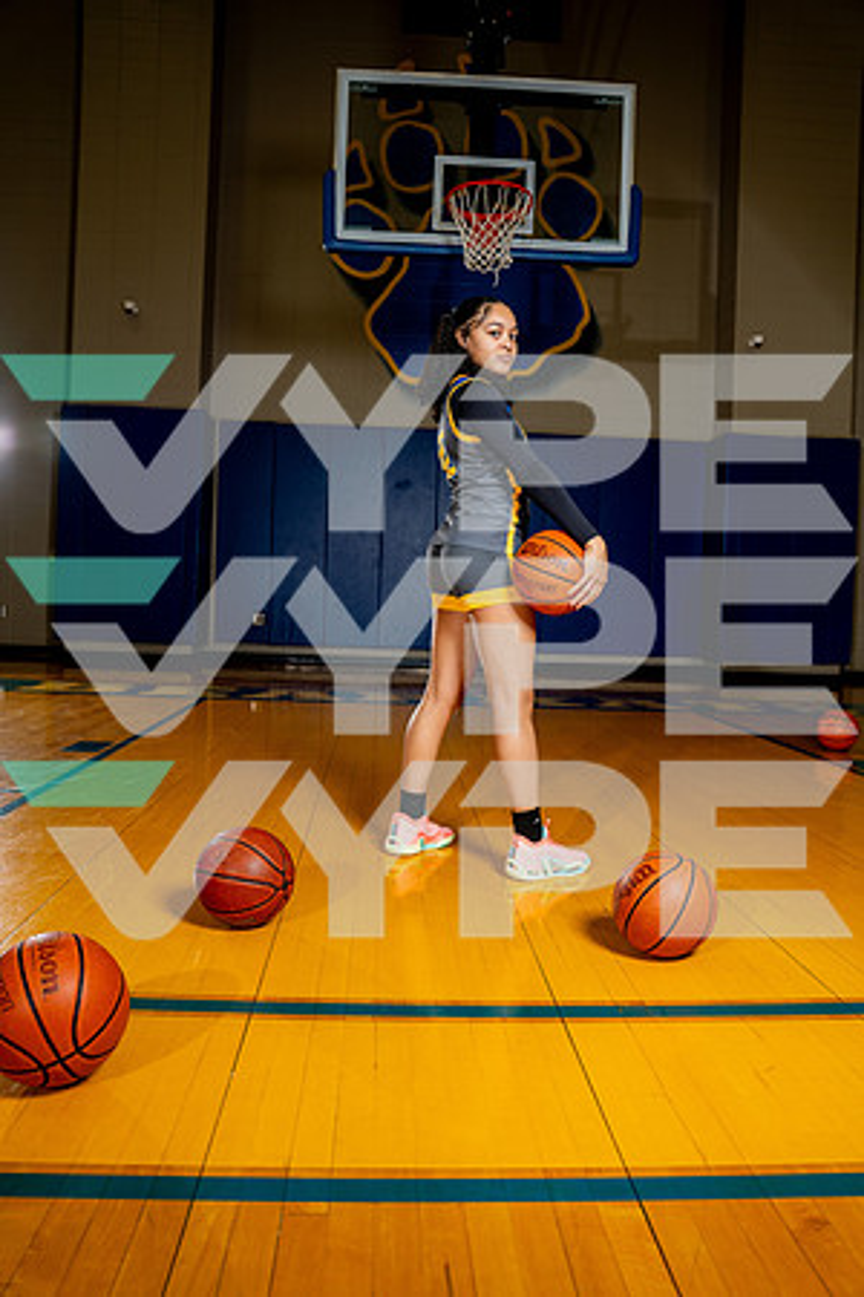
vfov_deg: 67.4
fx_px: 972
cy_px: 648
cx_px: 432
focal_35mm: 27
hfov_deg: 47.9
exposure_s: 1/250
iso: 160
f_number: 4
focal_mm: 27
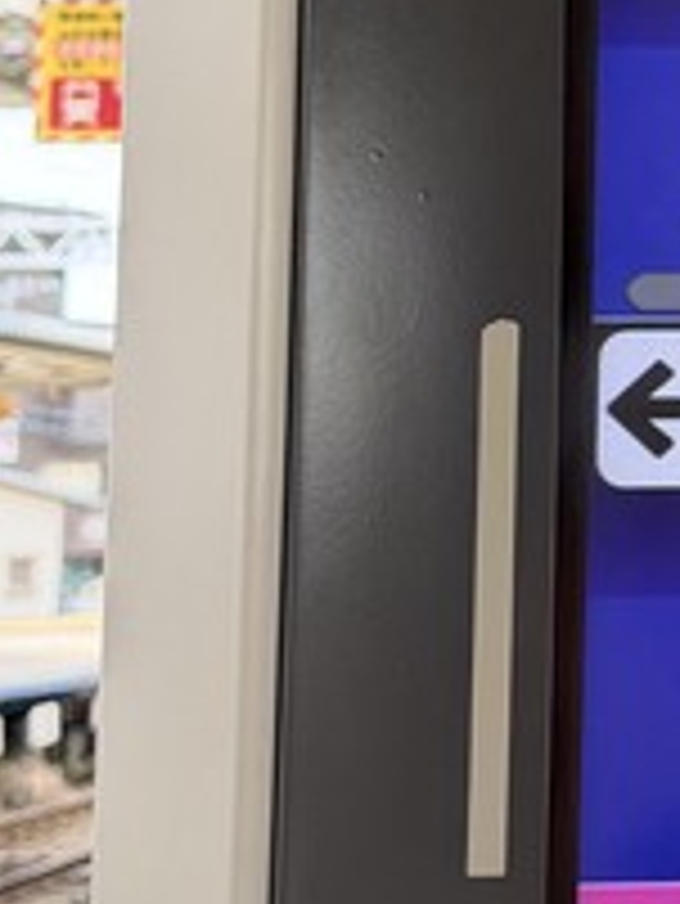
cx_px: 1175
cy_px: 121
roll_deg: -0.5
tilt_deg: +7.0
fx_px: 3244
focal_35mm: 124
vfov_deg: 15.7
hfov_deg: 11.2
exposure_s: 1/235
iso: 80
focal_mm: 6.76
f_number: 1.78
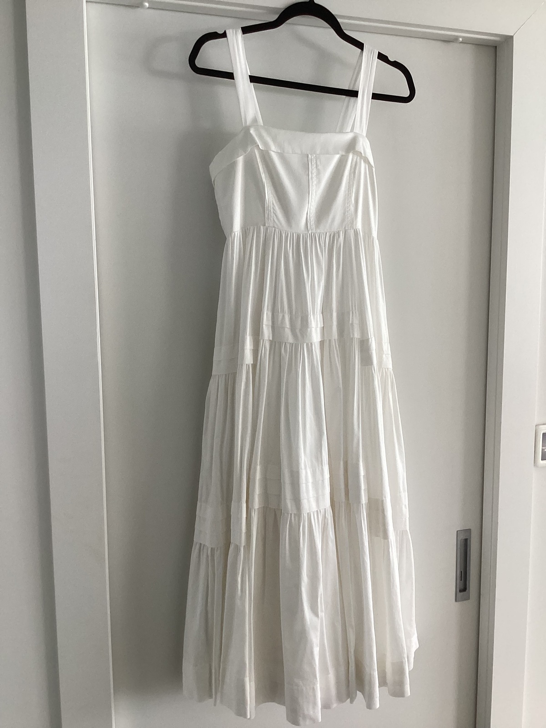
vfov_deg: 58.4
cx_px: 273
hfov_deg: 45.4
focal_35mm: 31
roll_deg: +1.4
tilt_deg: -7.5
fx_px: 652
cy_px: 364
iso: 64
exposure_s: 1/120
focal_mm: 3.3
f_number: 2.4
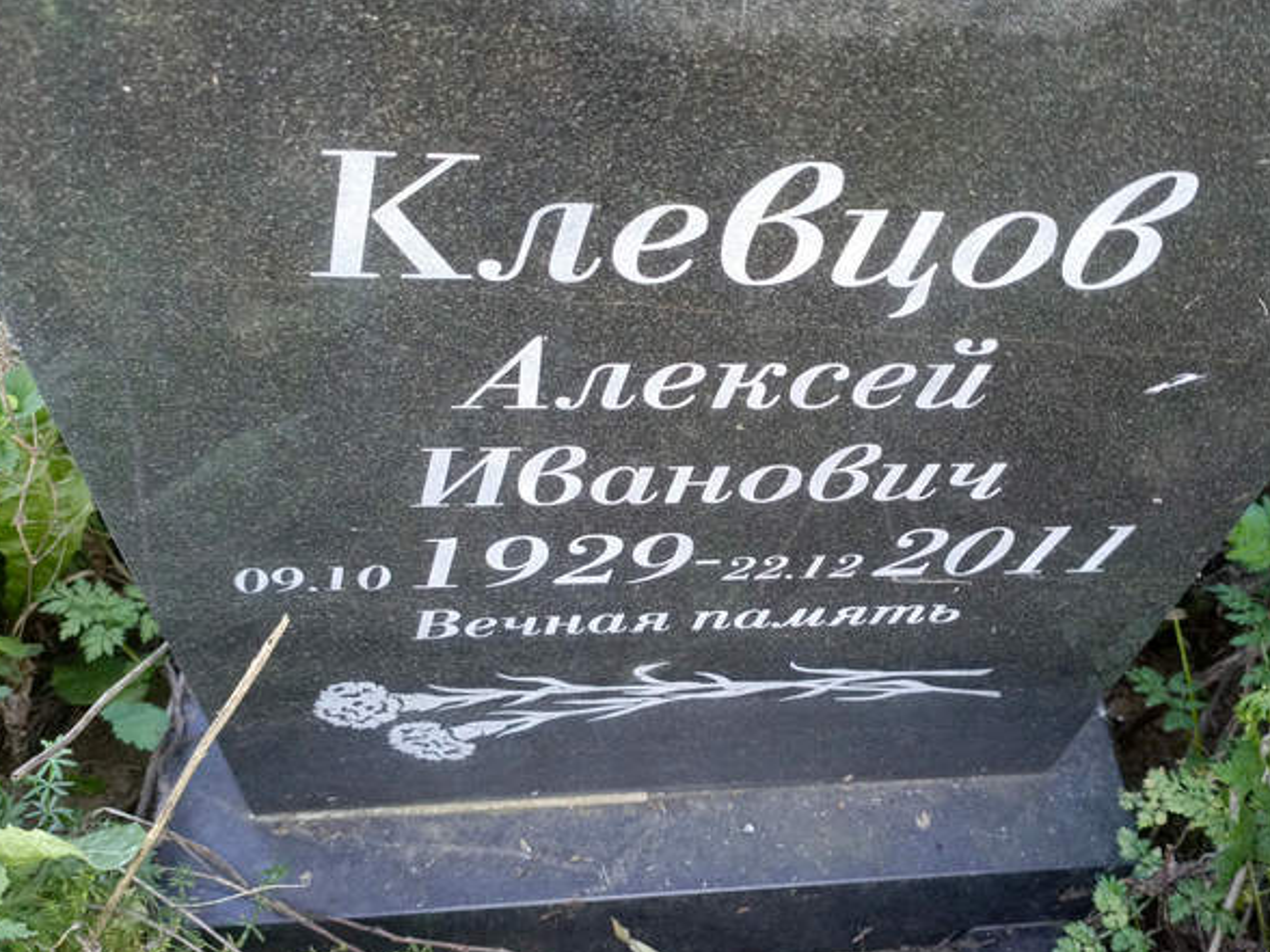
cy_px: 490
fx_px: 1247
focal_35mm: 34
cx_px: 780
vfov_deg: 41.8
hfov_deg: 53.5
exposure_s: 1/60
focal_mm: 4.76
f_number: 1.69
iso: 303
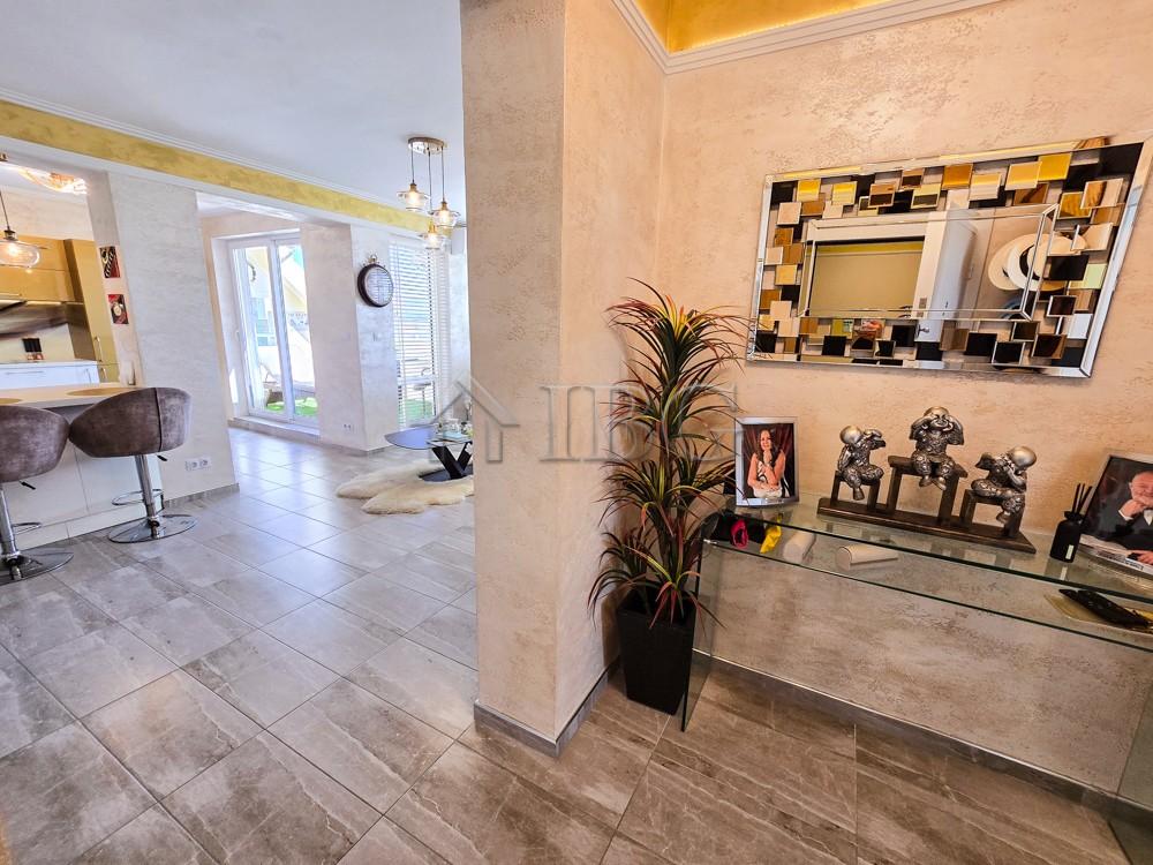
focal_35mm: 13
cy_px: 432
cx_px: 576
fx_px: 433
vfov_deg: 89.9
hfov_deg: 106.2
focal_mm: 2.2
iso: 80
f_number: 2.2
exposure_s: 1/100
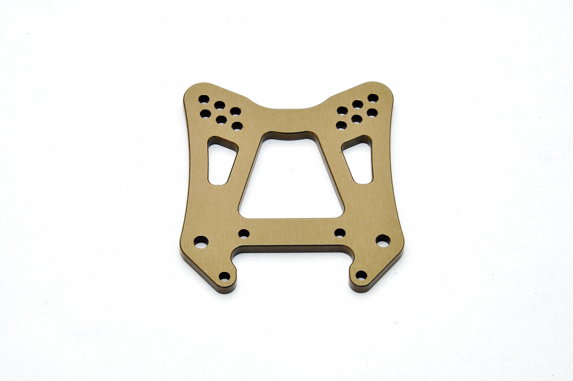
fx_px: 2766
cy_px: 190
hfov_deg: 11.8
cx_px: 286
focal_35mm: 174
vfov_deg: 7.9
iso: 400
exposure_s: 1/60
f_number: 22
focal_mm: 116
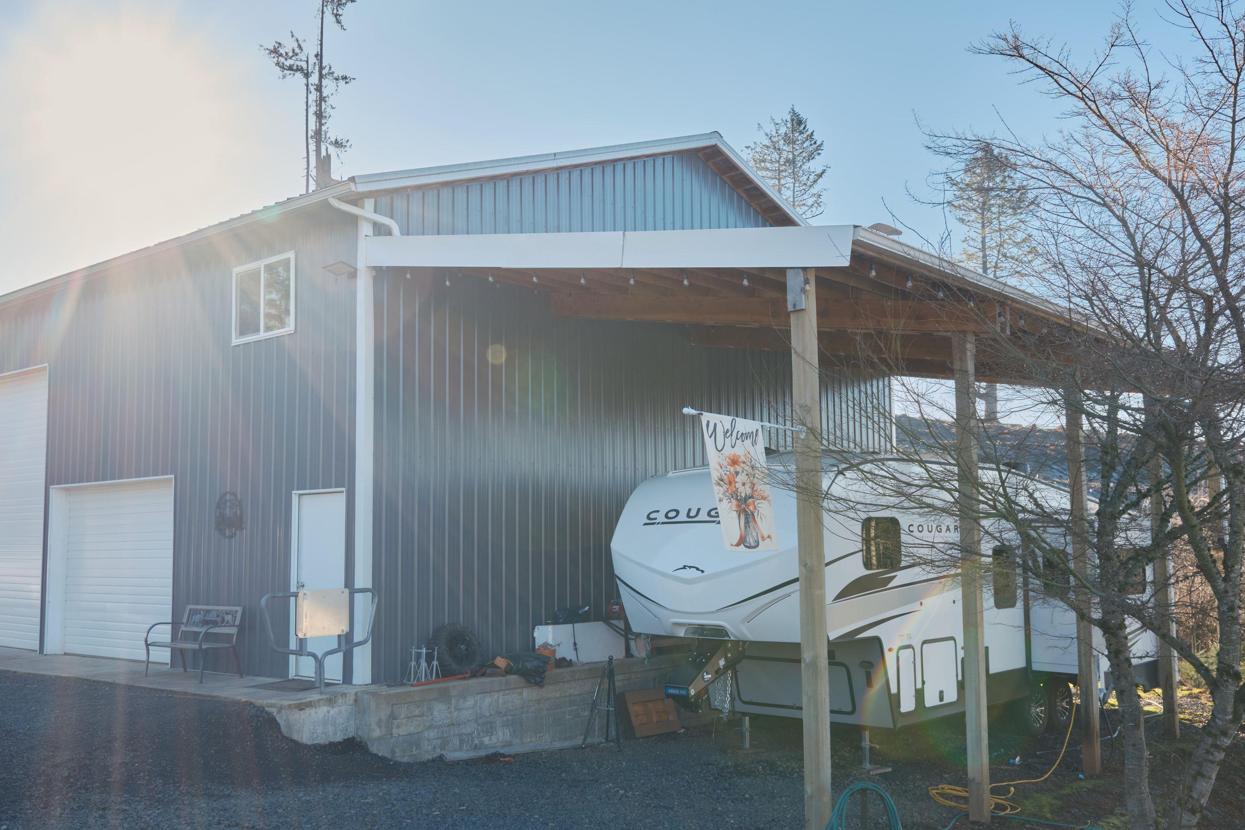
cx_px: 597
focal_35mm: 32
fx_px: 1107
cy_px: 431
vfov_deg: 41.1
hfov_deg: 58.7
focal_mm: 20.2
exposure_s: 1/170
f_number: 5
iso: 125
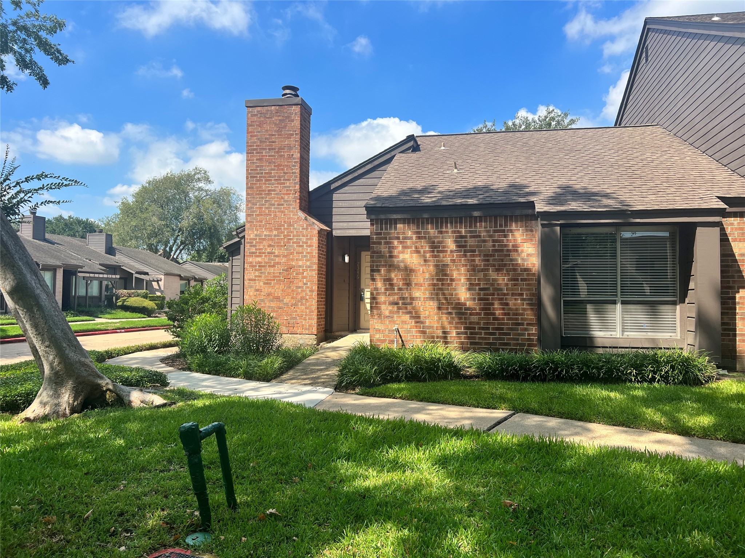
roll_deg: -0.2
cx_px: 372
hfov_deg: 67.3
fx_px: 560
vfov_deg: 53.1
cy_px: 279
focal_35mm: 26
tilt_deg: +1.6
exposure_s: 1/2632
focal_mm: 5.7
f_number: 1.5
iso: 50
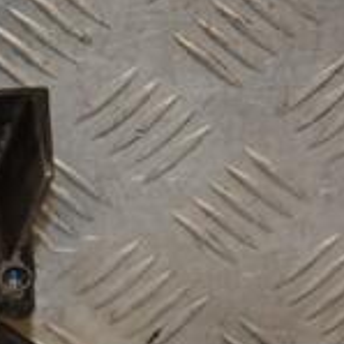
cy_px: 326
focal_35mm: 319
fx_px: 3587
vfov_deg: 5.5
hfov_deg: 5.4
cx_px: -247
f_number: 5.3
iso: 800
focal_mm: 62
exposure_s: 1/200
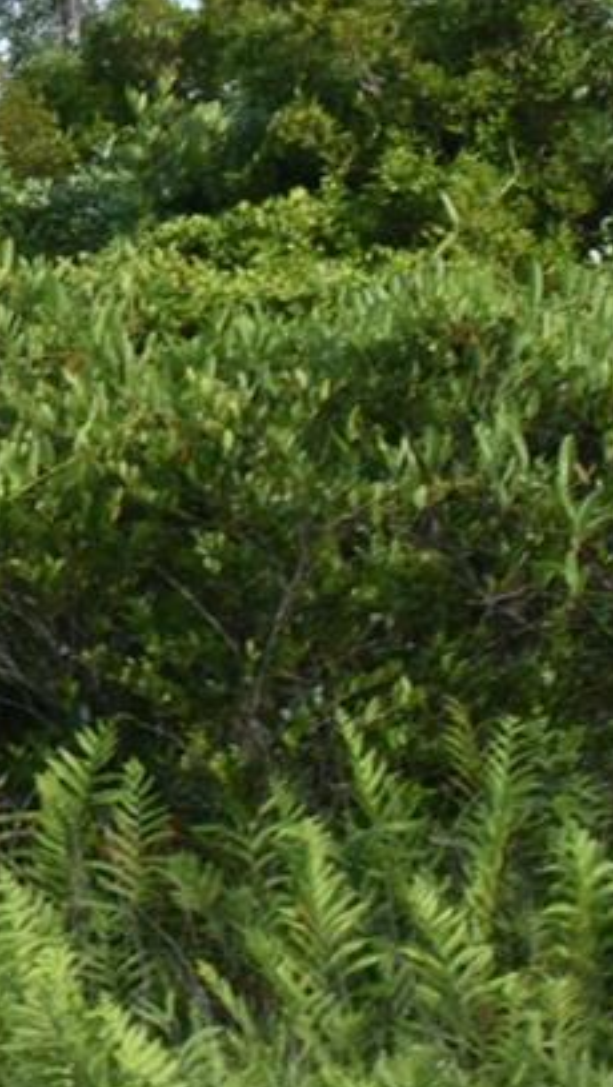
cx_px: -927
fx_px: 4500
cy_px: 265
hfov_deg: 7.3
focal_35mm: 156
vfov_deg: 13.7
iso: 1250
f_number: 22
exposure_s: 1/200
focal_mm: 38
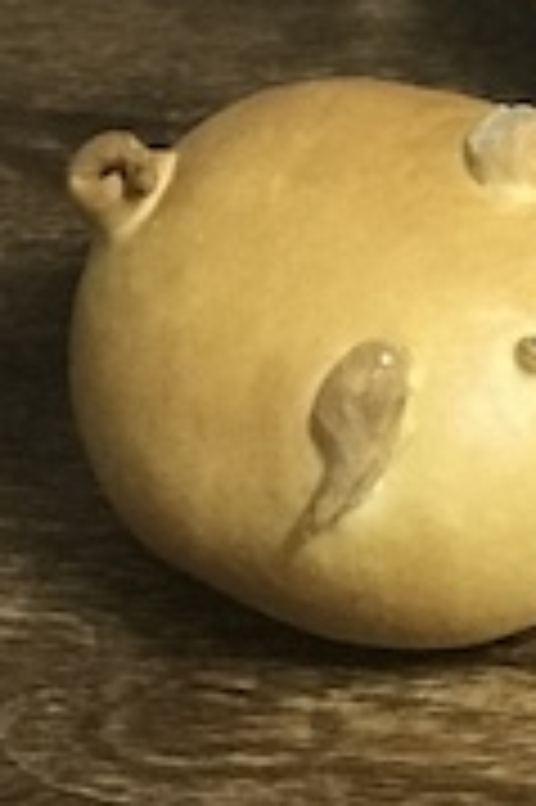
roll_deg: +1.1
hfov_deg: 6.6
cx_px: 1158
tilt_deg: -44.3
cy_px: 225
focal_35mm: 199
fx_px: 4453
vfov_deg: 10.3
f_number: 2.8
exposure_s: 1/50
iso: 640
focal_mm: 6.6
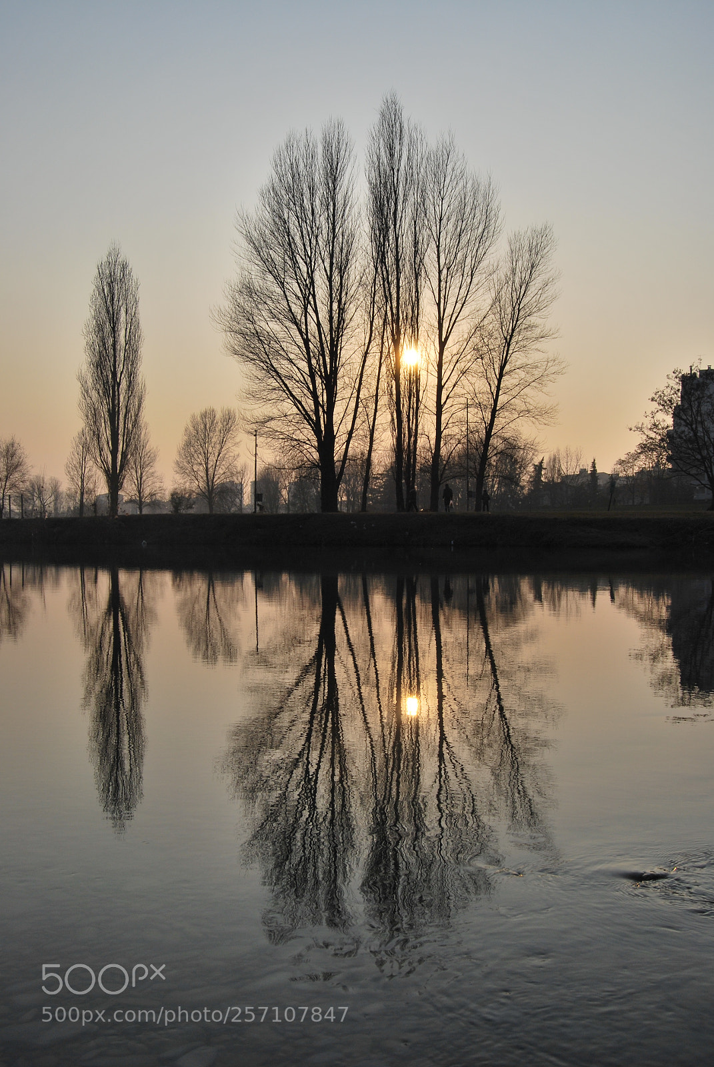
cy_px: 534
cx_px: 357
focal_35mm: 34
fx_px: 1023
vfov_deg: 55.1
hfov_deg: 38.5
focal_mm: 23
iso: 100
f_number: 11
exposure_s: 1/400
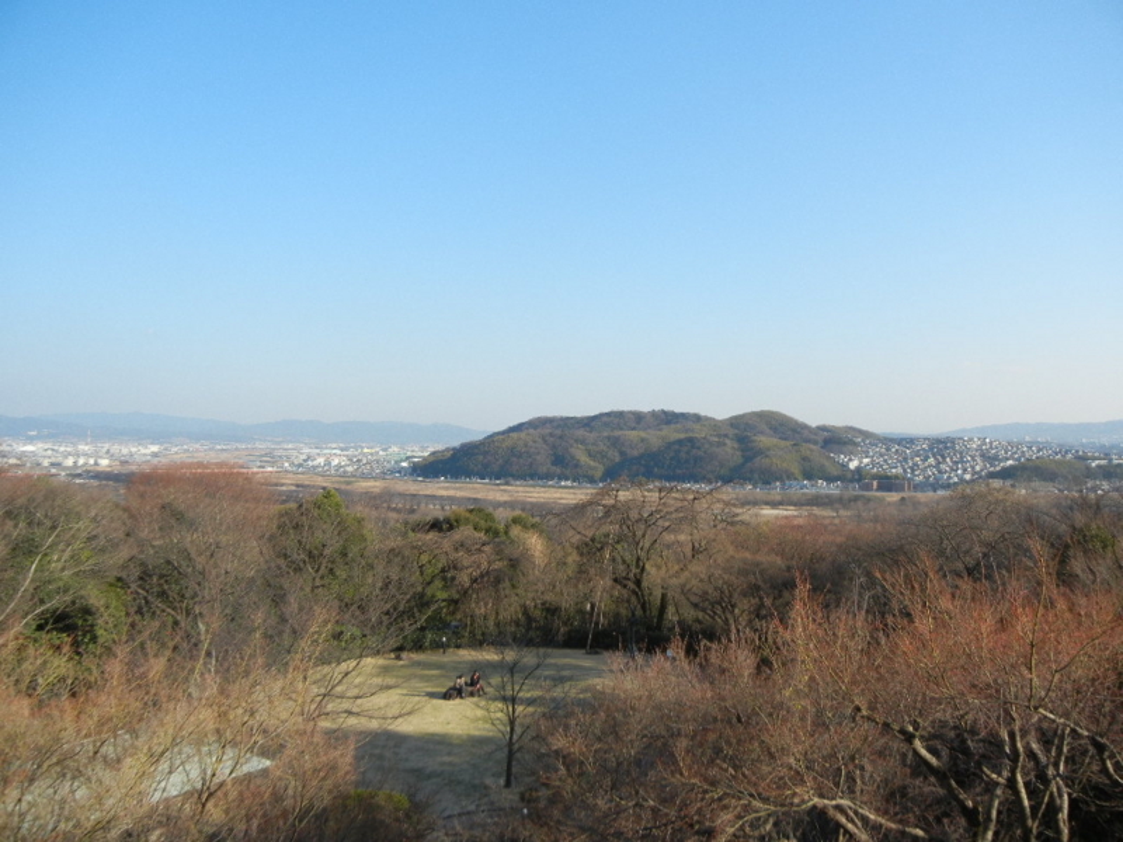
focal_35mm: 30
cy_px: 421
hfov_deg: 60.0
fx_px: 973
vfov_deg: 46.8
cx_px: 562
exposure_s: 1/927
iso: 160
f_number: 3.5
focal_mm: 5.4
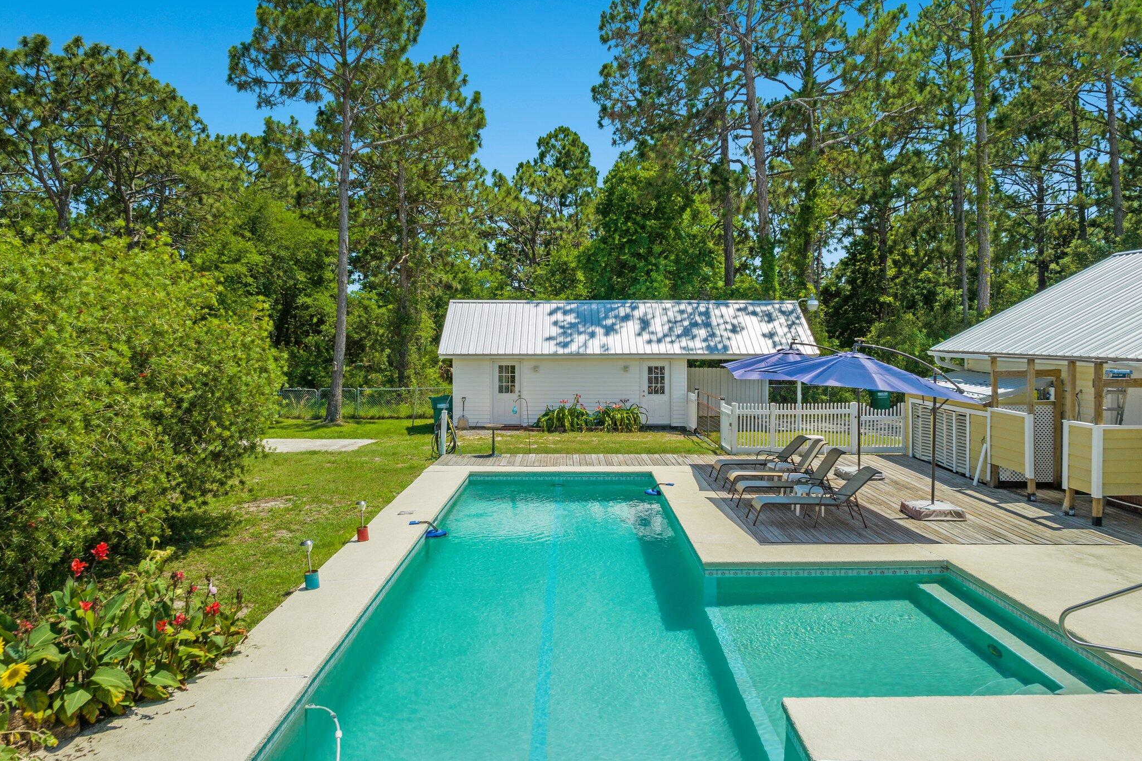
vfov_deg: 51.2
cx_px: 571
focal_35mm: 25
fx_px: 793
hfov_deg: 71.5
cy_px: 335
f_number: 5
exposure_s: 1/100
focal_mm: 12.29
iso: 100
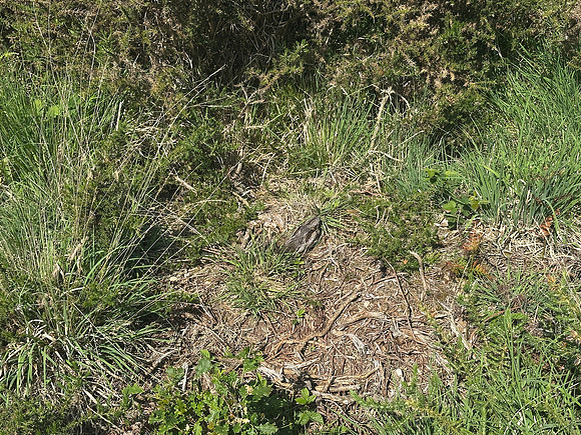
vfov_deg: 30.3
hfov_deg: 39.7
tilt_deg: -31.3
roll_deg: +1.1
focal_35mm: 48
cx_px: 290
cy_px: 218
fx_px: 806
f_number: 1.78
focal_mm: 6.86
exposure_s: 1/2809
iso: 64
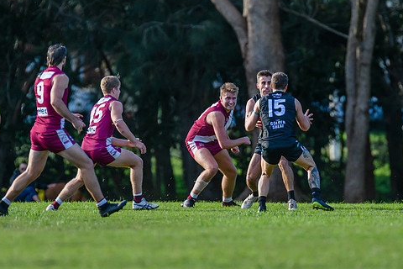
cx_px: 237
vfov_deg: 2.2
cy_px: 134
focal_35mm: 618
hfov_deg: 3.3
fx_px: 6918
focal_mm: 360
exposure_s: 1/2500
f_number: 4
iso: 1600
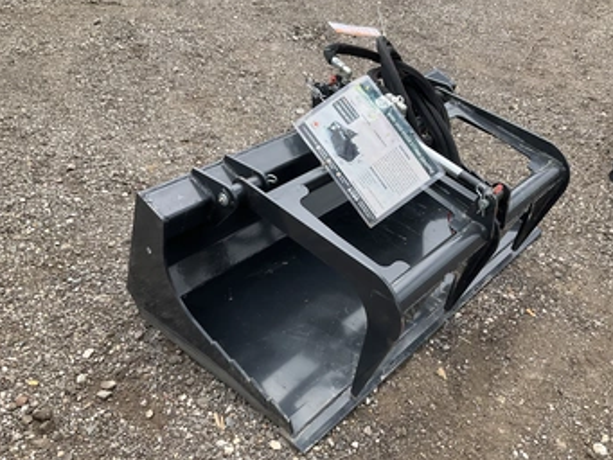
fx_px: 602
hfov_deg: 53.7
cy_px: 248
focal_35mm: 34
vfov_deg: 41.8
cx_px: 358
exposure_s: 1/898
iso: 25
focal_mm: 3
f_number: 1.8
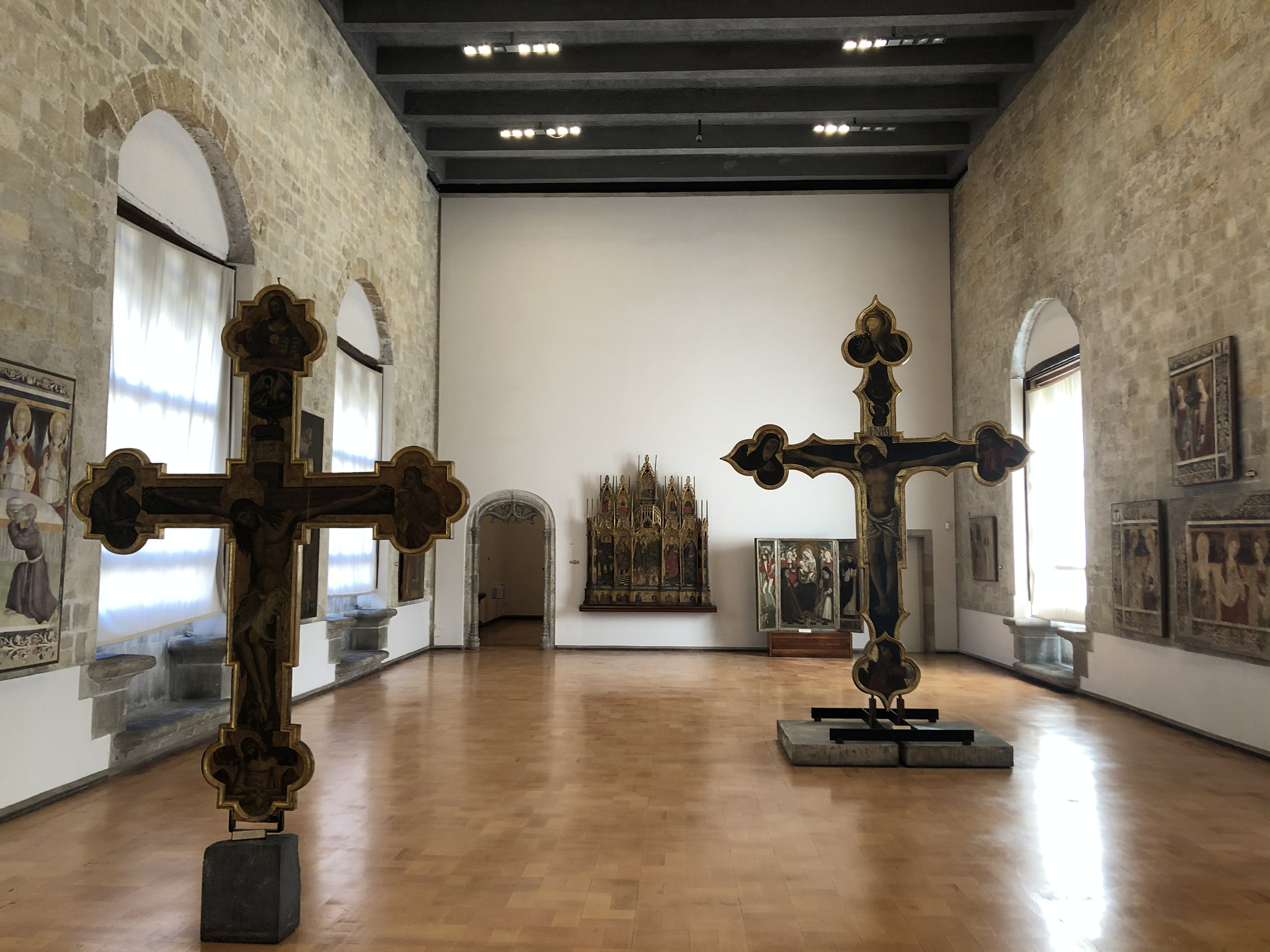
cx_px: 635
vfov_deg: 49.7
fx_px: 1027
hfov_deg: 63.4
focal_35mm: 28
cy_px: 476
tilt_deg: +4.0
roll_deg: +0.5
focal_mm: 4
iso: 40
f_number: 1.8
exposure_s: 1/20
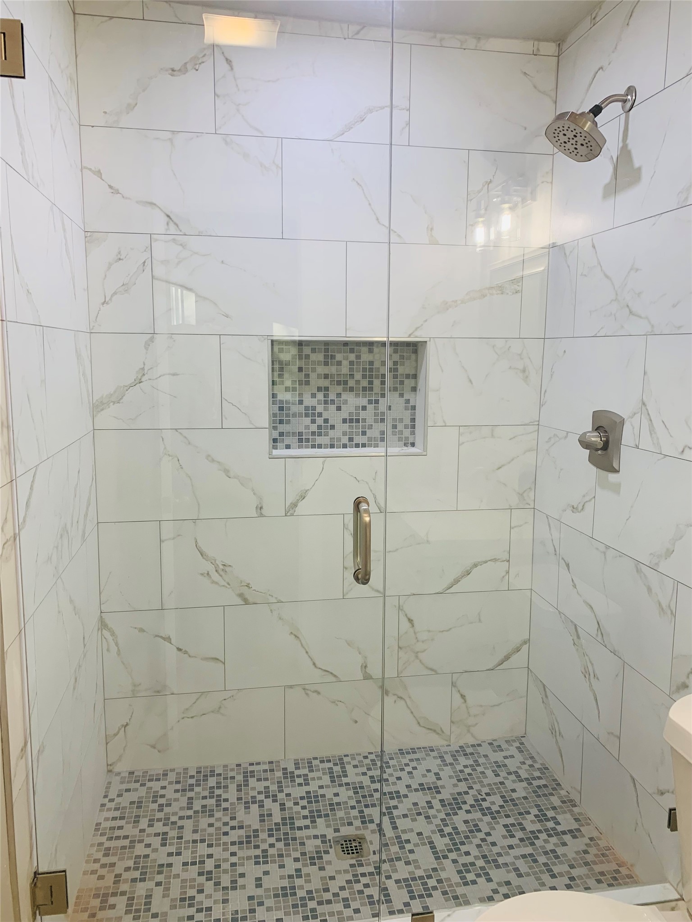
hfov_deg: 53.1
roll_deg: -0.4
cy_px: 461
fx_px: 693
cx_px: 346
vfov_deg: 67.3
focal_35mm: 26
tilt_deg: -8.0
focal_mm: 4.25
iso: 64
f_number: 1.8
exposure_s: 1/60
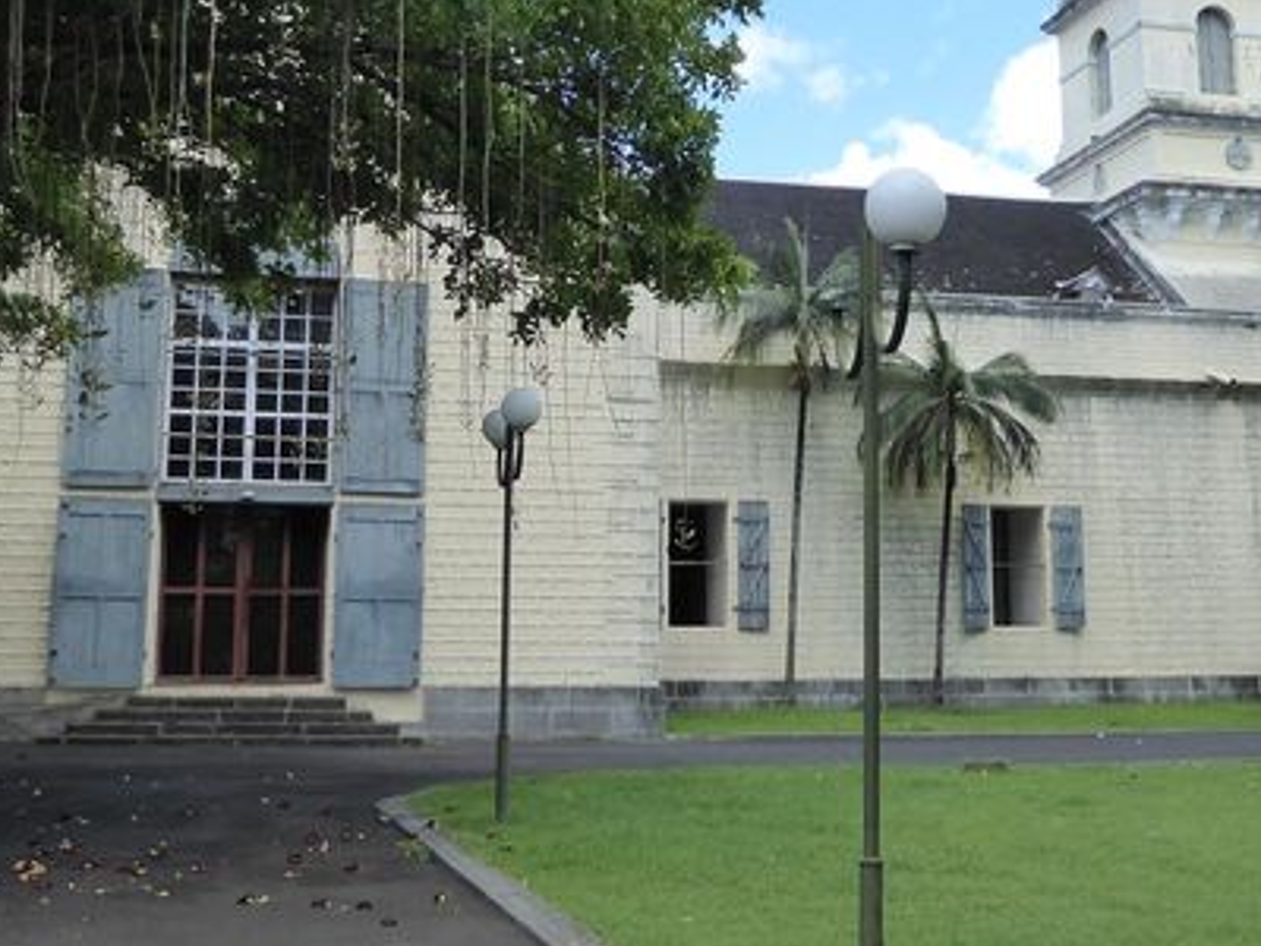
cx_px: 687
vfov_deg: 28.9
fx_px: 1821
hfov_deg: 38.2
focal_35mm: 50
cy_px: 328
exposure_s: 1/500
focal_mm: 4.3
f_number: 3.3
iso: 160
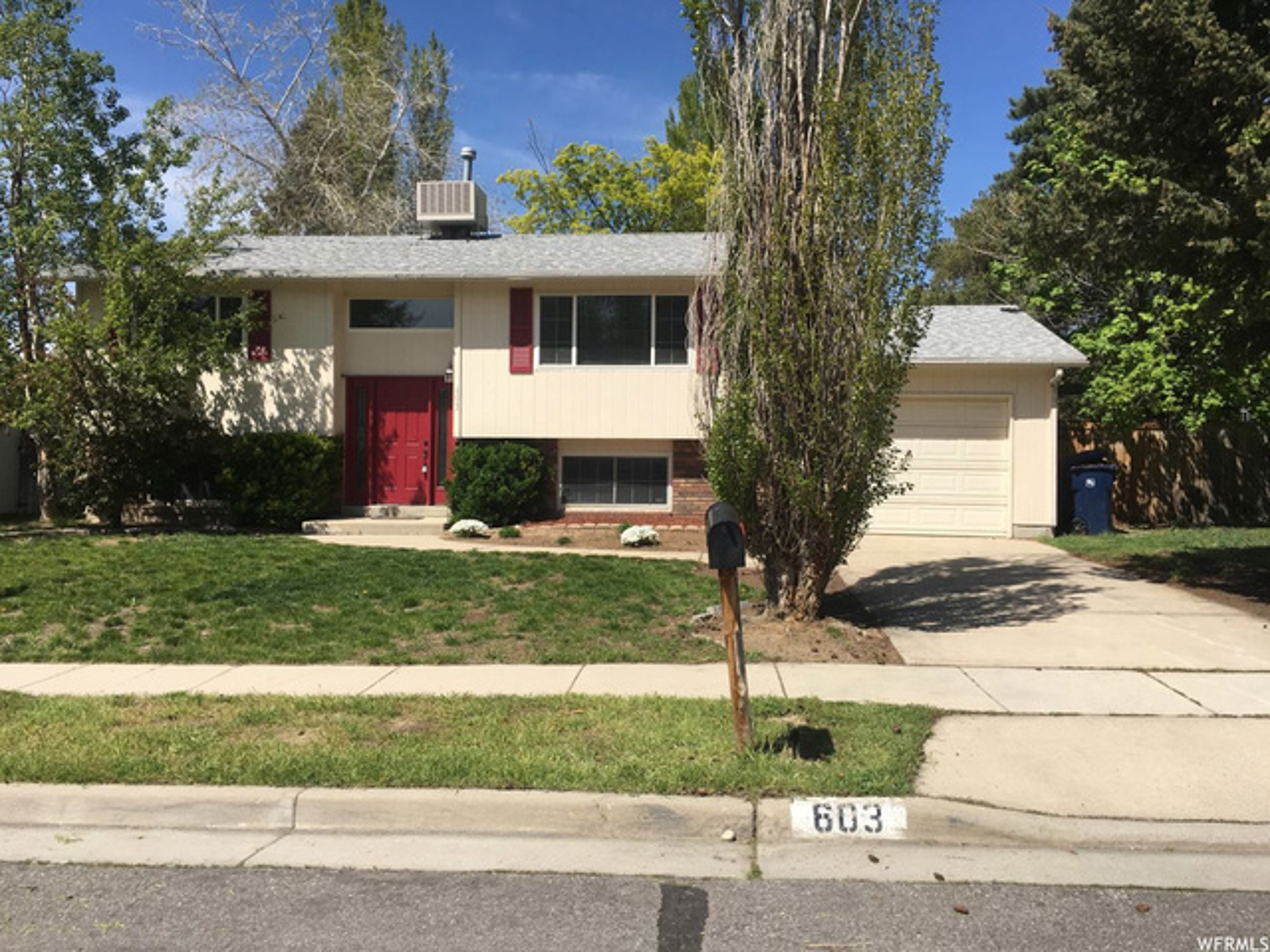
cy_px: 476
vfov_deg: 48.2
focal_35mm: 29
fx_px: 1064
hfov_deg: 61.7
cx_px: 635
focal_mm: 4.15
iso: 25
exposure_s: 1/1923
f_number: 2.2
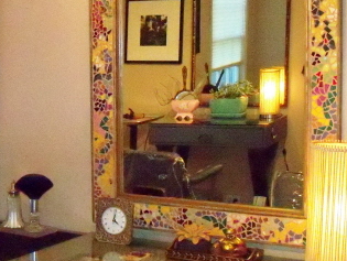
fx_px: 713
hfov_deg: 27.4
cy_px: 118
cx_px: 167
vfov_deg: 20.8
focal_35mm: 71
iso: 1600
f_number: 3.5
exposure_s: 1/500
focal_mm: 6.2
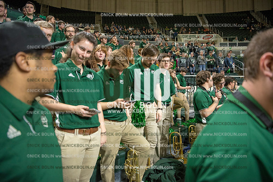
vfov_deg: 53.2
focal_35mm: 24
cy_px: 91
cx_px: 136
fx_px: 182
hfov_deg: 73.7
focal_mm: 24
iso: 2500
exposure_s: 1/400
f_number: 2.8
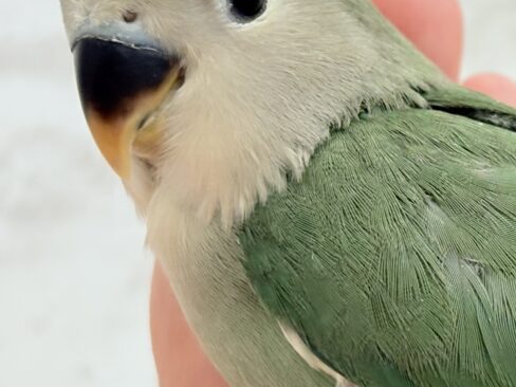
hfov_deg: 15.0
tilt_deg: -3.8
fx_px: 1908
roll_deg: +1.3
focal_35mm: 128
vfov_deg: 11.6
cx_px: 584
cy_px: 118
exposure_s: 1/100
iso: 80
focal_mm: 5.96
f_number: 1.6
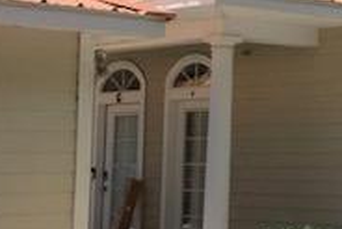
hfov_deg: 17.2
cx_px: 433
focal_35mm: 112
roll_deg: +2.0
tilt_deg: +7.2
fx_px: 1065
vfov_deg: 12.2
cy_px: 28
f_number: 2.4
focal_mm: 3.3
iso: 25
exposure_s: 1/702
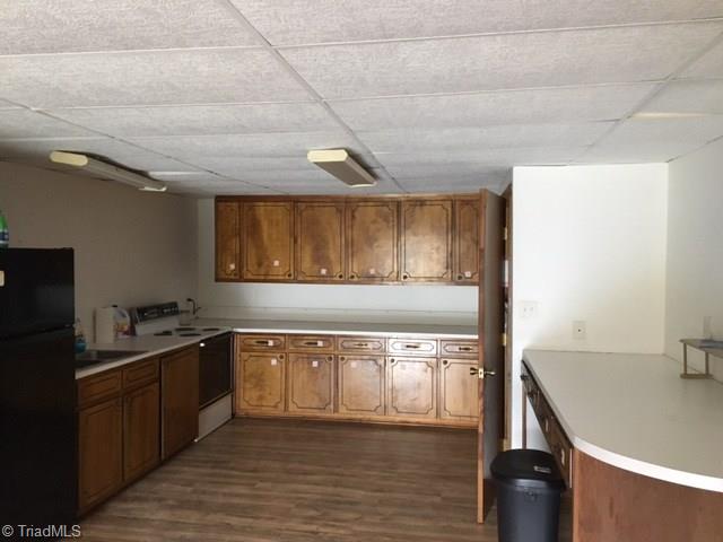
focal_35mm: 29
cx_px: 362
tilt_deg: -0.7
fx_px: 606
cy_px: 271
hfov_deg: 61.7
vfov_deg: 48.2
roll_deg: +0.0
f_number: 2.2
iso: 200
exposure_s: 1/20
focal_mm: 4.15
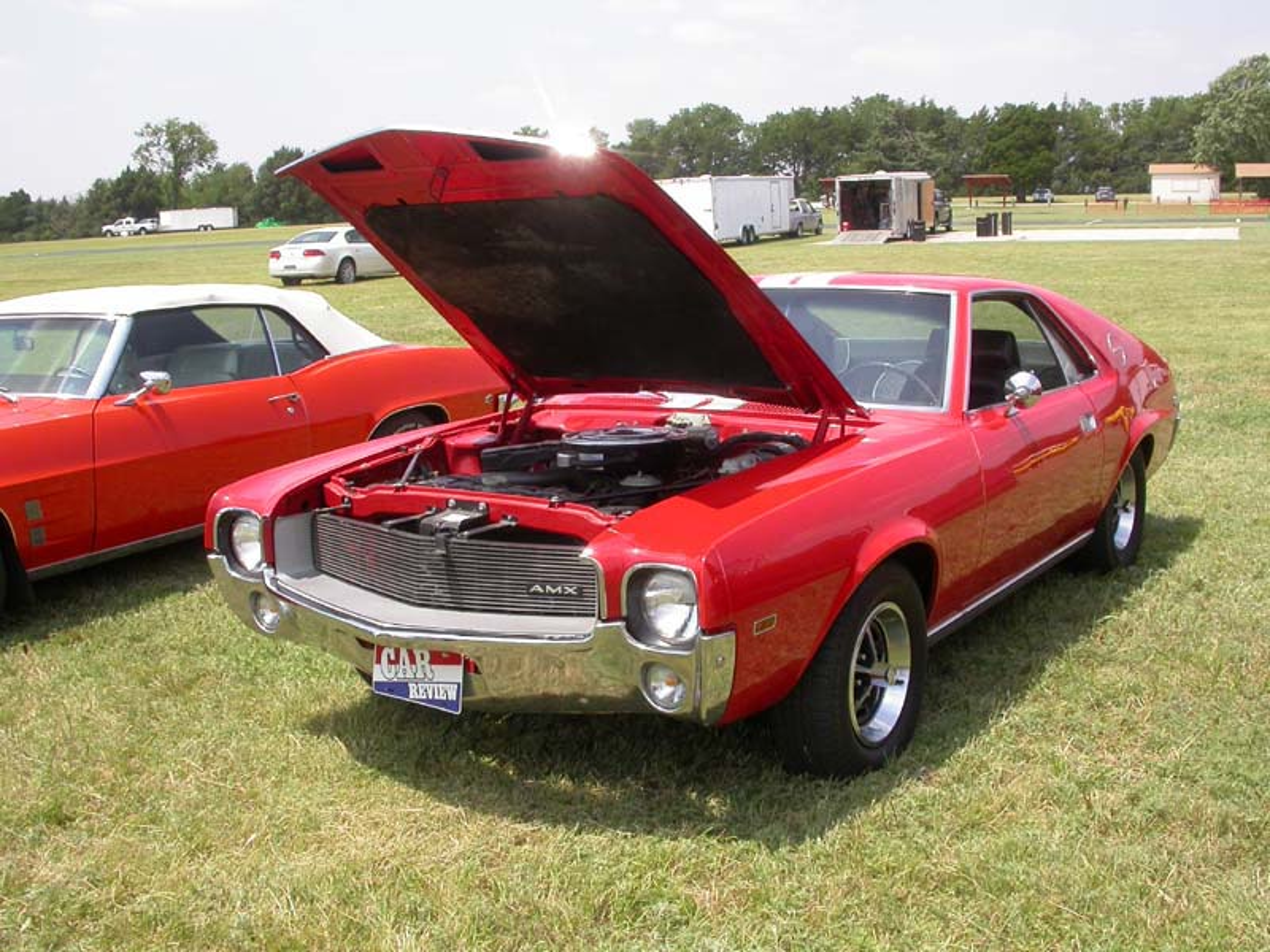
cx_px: 635
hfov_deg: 49.0
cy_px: 476
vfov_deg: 37.7
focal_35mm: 38
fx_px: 1394
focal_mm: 7.85
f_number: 6.7
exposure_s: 1/248
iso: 100
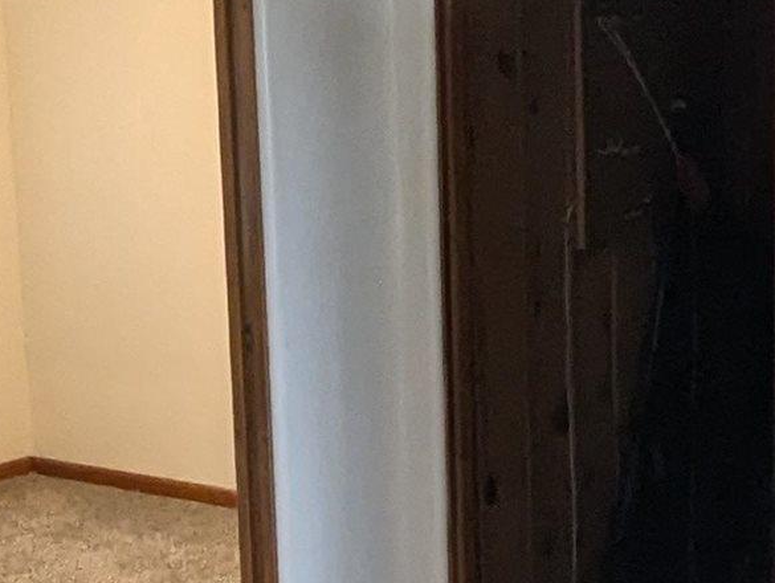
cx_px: 661
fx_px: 1524
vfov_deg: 21.6
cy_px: 350
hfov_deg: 27.7
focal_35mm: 68
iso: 501
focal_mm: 1.95
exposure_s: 1/120
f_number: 2.2
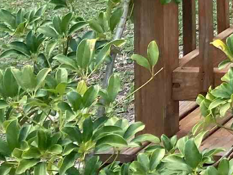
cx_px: 657
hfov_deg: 9.9
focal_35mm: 159
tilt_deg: -2.7
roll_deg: -1.1
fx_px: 1070
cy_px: -211
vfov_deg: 8.7
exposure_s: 1/319
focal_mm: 3.99
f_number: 1.8
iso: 20
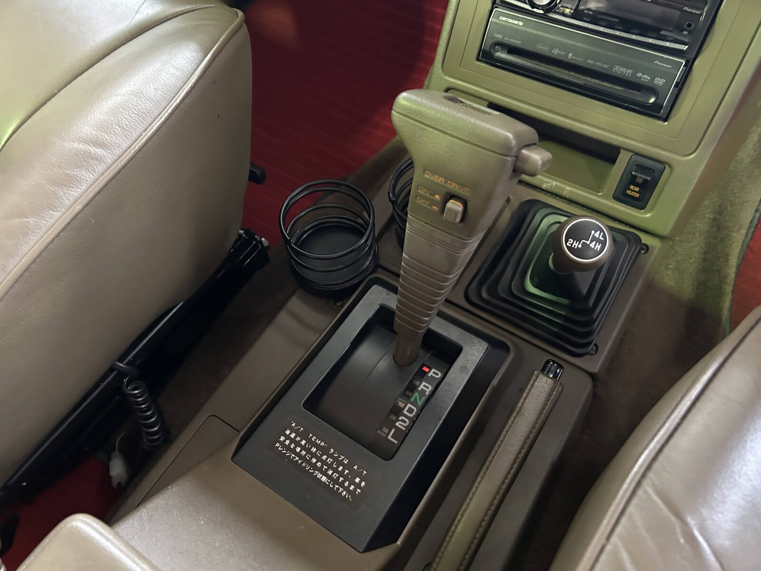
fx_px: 572
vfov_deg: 53.1
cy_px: 286
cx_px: 380
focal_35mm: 26
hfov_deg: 67.3
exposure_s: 1/30
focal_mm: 5.7
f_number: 1.5
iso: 640
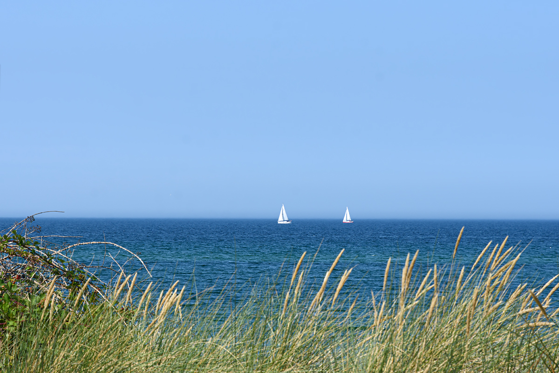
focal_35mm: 120
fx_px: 1863
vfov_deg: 11.4
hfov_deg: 17.1
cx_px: 280
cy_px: 186
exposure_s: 1/500
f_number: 8
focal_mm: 80
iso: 100
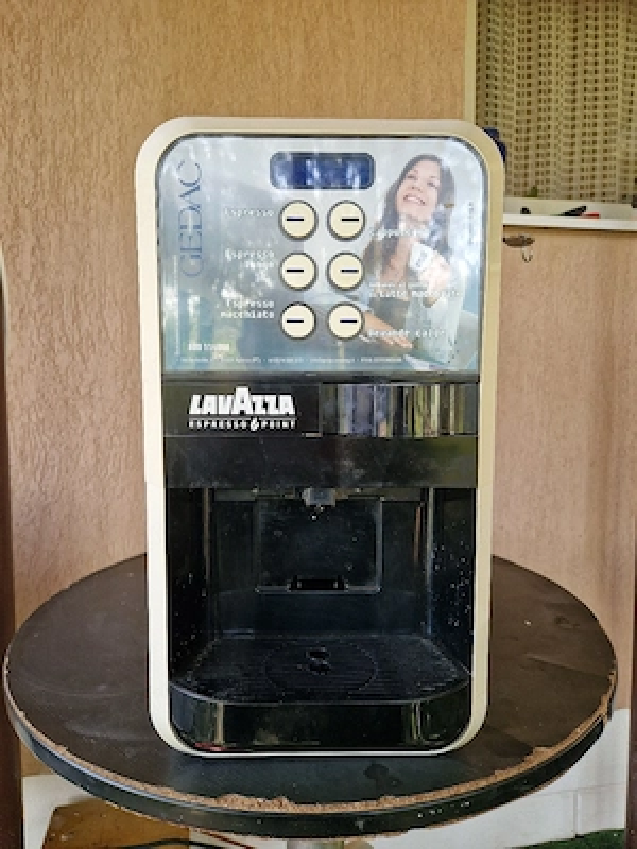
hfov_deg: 58.9
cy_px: 424
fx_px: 564
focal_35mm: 23
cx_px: 318
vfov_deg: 73.9
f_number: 1.8
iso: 64
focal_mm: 5.4
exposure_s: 1/182
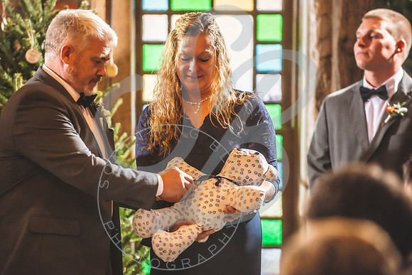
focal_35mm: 219
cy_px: 138
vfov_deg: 6.3
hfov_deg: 9.4
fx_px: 2506
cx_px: 195
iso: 1000
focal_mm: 200
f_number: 2.8
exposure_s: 1/200
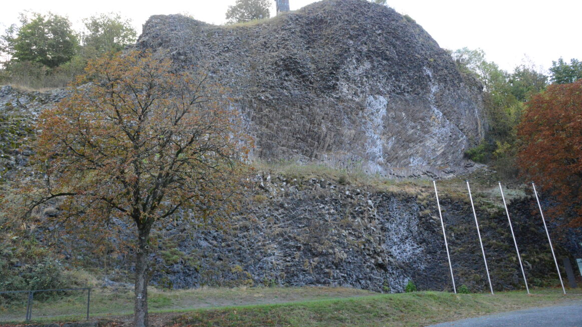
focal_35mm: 26
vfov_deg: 44.4
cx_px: 284
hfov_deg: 71.9
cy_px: 157
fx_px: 401
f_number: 9
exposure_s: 1/320
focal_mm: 24
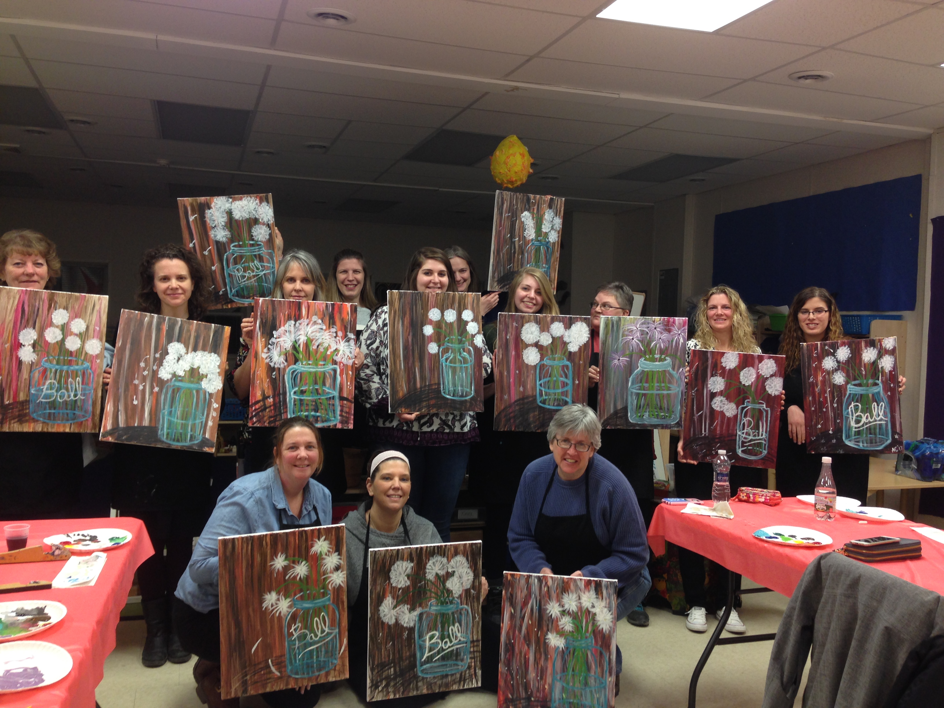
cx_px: 472
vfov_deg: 42.9
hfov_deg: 55.4
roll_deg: -1.8
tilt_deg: -3.4
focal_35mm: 33
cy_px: 354
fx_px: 900
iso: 50
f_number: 2.4
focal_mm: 4.12
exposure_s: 1/24
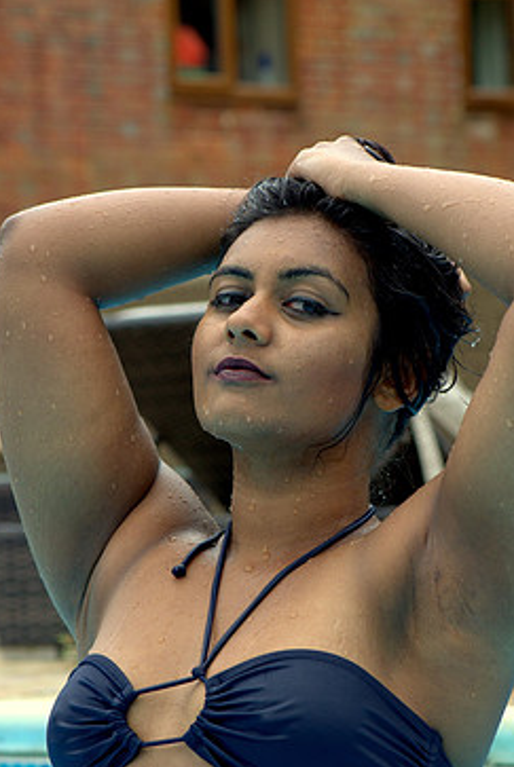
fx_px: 3972
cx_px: 274
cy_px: 467
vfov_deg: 11.0
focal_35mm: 186
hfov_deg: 7.4
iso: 100
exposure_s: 1/80
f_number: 6.3
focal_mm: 100
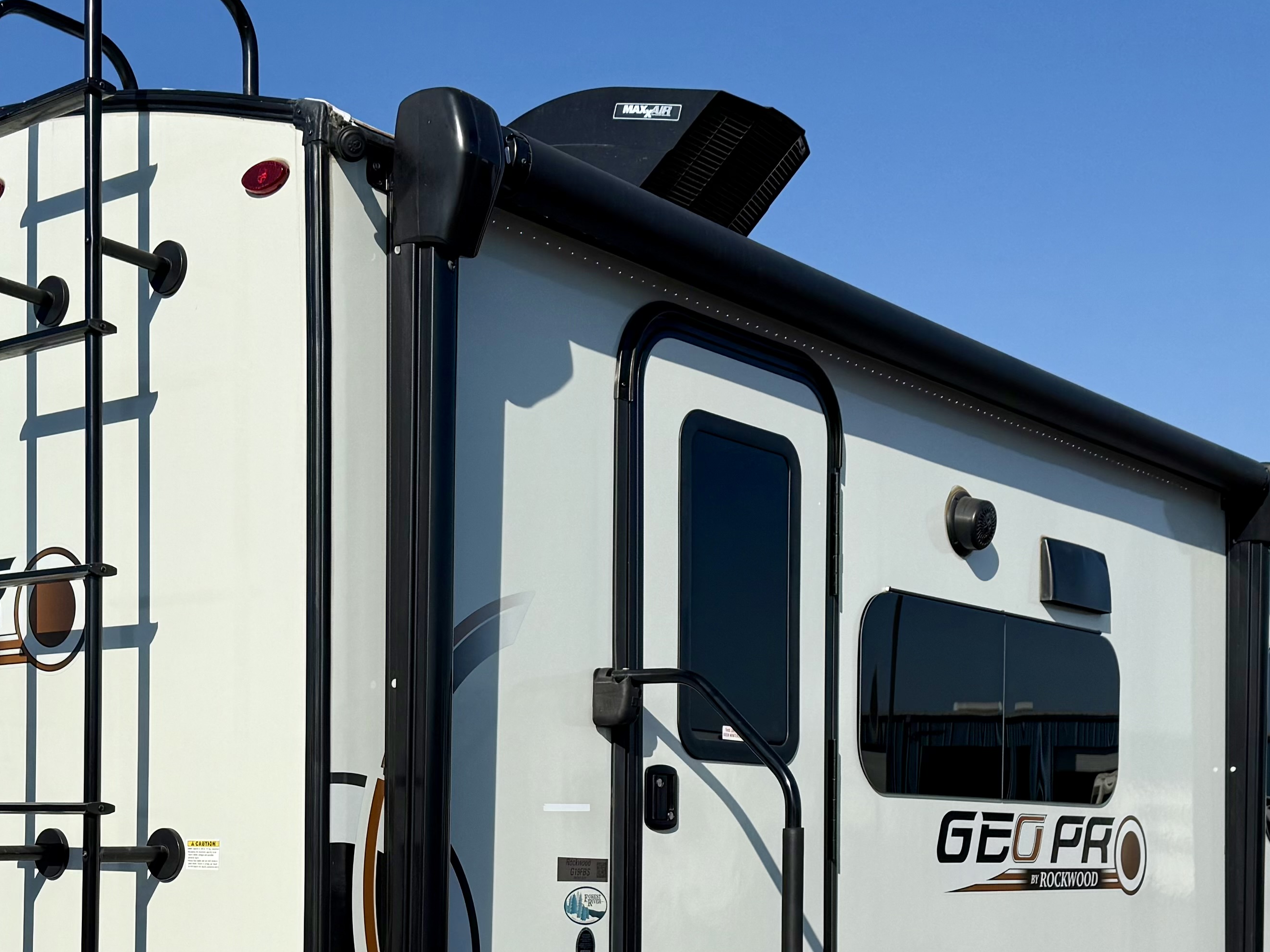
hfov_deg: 36.7
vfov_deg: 27.3
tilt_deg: +1.6
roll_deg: +0.0
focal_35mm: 52
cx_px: 524
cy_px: 807
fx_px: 1908
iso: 80
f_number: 1.78
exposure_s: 1/9091
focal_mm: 6.76
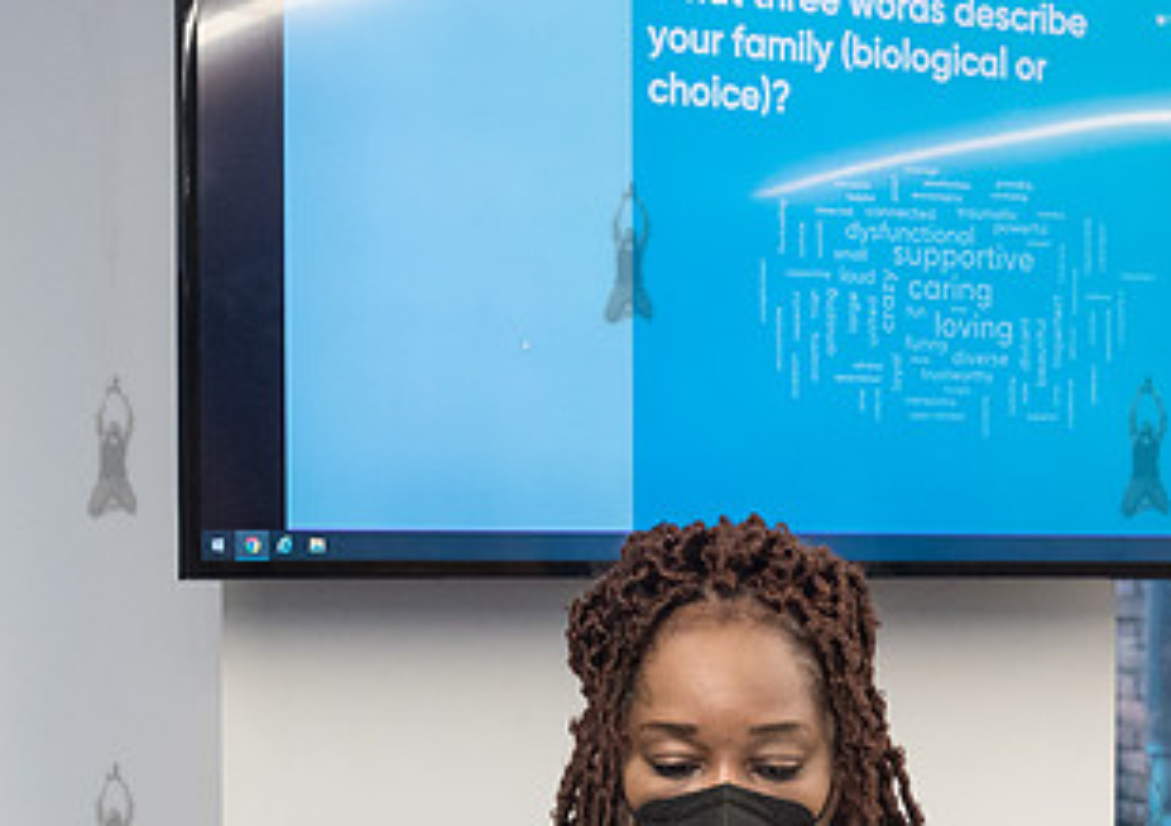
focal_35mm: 113
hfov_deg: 17.8
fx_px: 3743
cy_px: 687
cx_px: 702
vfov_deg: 12.5
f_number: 4.5
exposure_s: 1/200
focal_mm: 44
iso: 2500
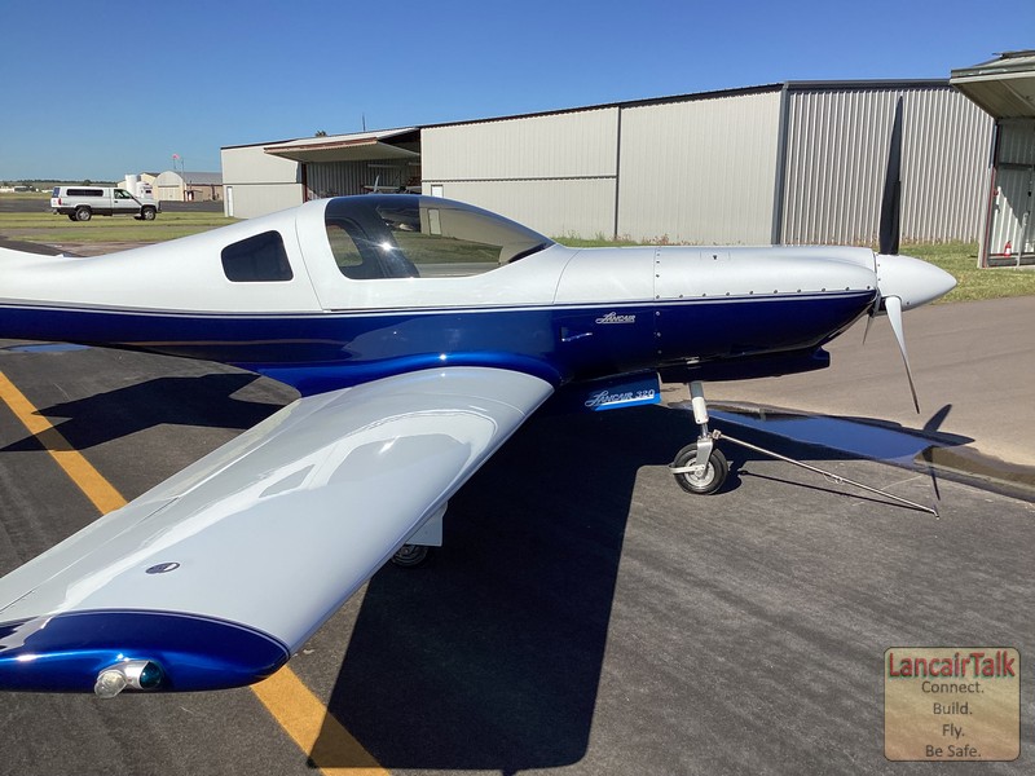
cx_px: 518
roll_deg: -0.9
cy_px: 388
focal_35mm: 31
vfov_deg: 45.4
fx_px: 927
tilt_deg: -9.4
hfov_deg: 58.4
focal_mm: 3.3
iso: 25
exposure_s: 1/2469
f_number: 2.4
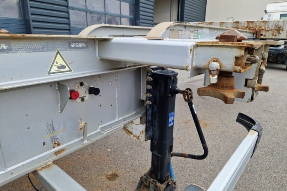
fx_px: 191
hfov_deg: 73.7
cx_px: 143
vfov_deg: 53.1
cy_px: 92
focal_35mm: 24
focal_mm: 5.4
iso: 50
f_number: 1.8
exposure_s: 1/1597
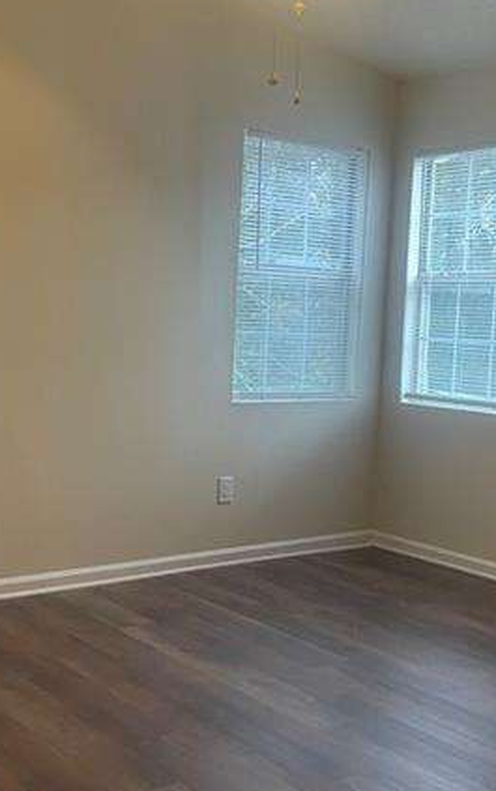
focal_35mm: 50
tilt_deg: -6.3
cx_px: 303
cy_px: 430
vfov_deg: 40.2
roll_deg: -2.1
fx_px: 1080
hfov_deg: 25.8
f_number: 1.6
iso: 125
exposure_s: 1/60
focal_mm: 4.2
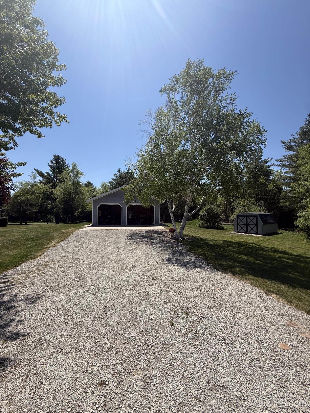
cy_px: 206
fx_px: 167
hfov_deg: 85.7
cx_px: 155
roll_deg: -0.7
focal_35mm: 14
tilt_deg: +3.2
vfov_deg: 102.1
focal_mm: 2.22
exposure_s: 1/2165
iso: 50
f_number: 2.2
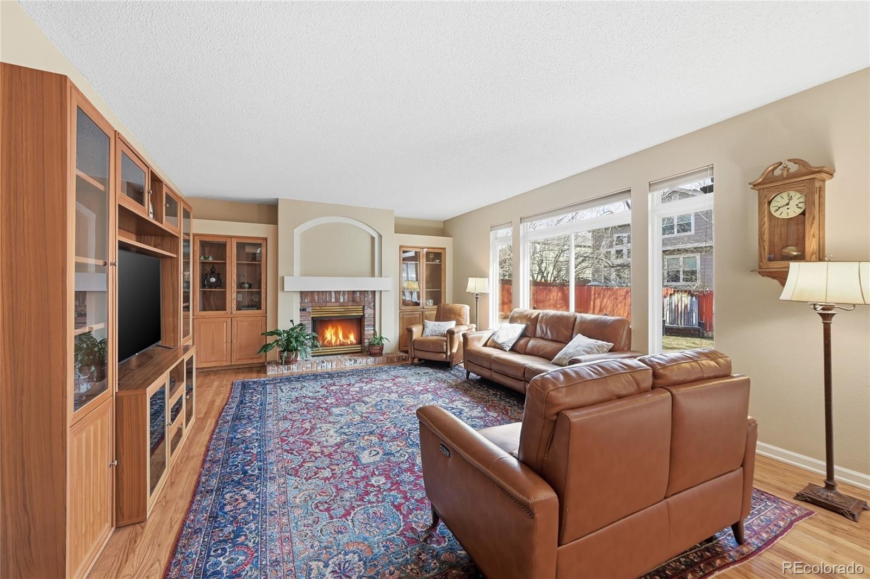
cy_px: 290
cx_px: 435
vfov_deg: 81.2
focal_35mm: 14
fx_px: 338
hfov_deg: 104.3
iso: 400
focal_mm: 14
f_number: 8
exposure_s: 1/640
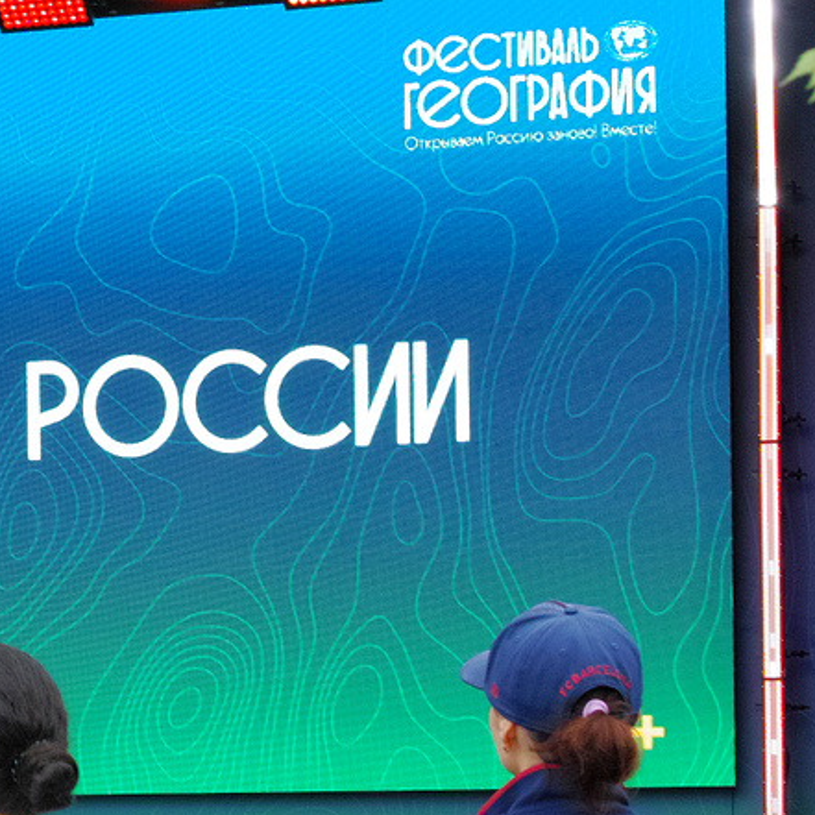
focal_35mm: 156
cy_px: 883
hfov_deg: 10.7
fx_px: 4155
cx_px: -490
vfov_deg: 11.1
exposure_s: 1/60
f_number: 8
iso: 160
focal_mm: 30
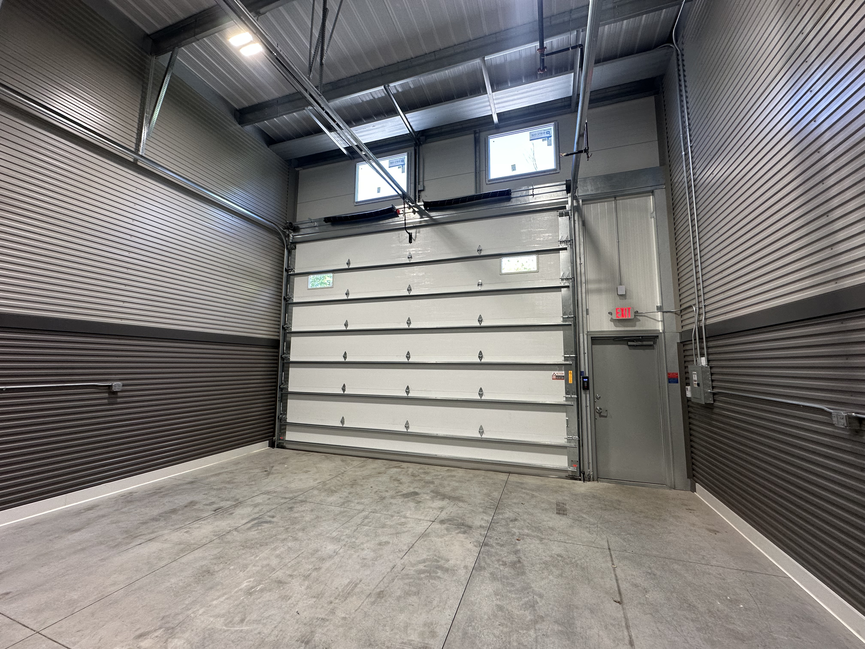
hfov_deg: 102.1
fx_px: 350
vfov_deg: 85.7
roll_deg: -1.2
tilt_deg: +6.3
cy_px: 324
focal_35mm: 14
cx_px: 432
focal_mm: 2.22
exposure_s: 1/120
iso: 160
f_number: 2.2
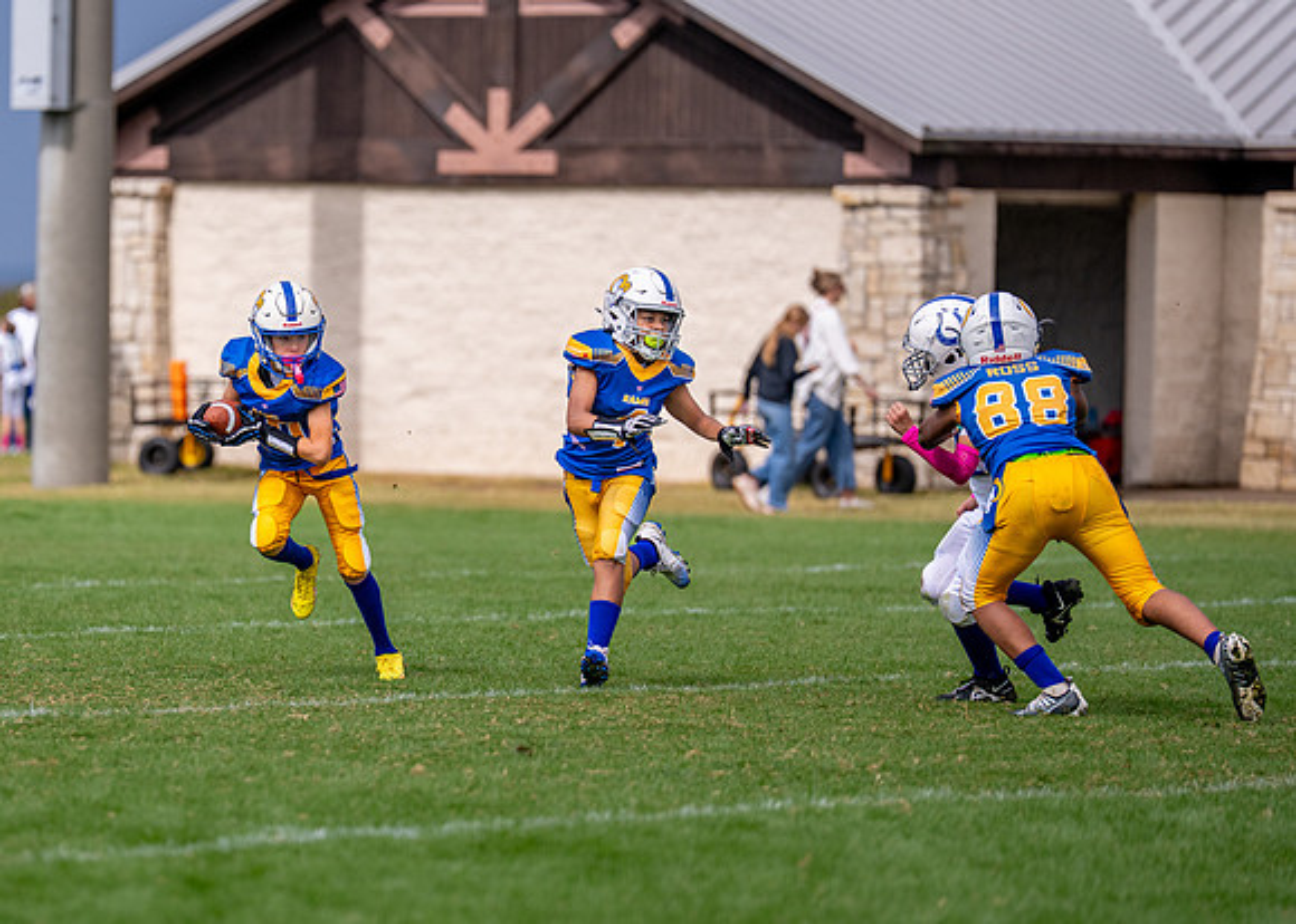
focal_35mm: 277
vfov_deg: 5.2
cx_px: 387
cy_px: 440
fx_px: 10202
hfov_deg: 7.3
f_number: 2.8
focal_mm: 200
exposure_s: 1/5000
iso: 250
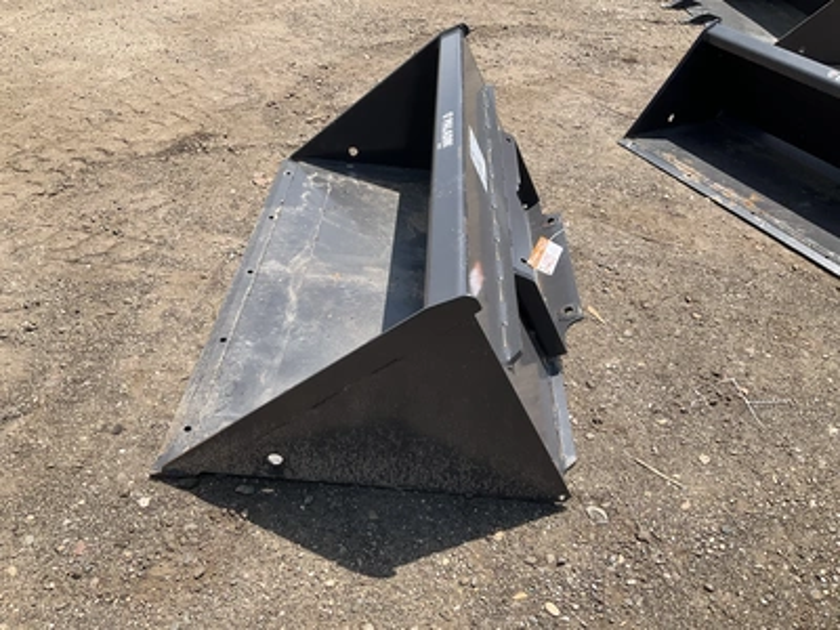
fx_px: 704
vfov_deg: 48.2
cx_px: 420
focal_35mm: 29
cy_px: 315
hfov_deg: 61.7
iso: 25
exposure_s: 1/1279
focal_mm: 3
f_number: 1.8
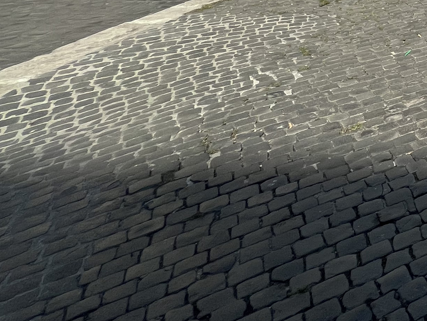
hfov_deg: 25.4
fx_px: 530
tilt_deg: +4.2
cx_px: 705
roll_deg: +0.3
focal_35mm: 43
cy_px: -199
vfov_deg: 23.9
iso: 32
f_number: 1.8
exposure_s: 1/2660
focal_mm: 1.57
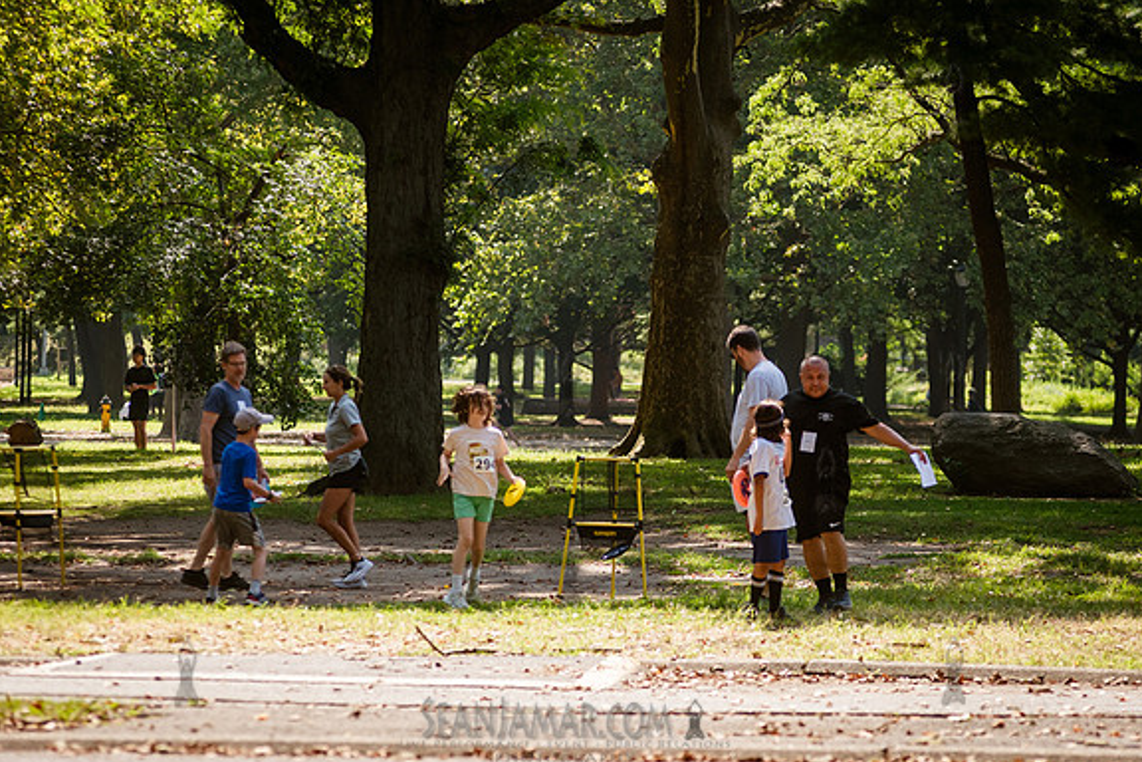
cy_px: 482
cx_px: 719
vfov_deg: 7.5
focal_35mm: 184
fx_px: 5836
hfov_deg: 11.2
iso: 500
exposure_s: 1/1600
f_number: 4
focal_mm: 145
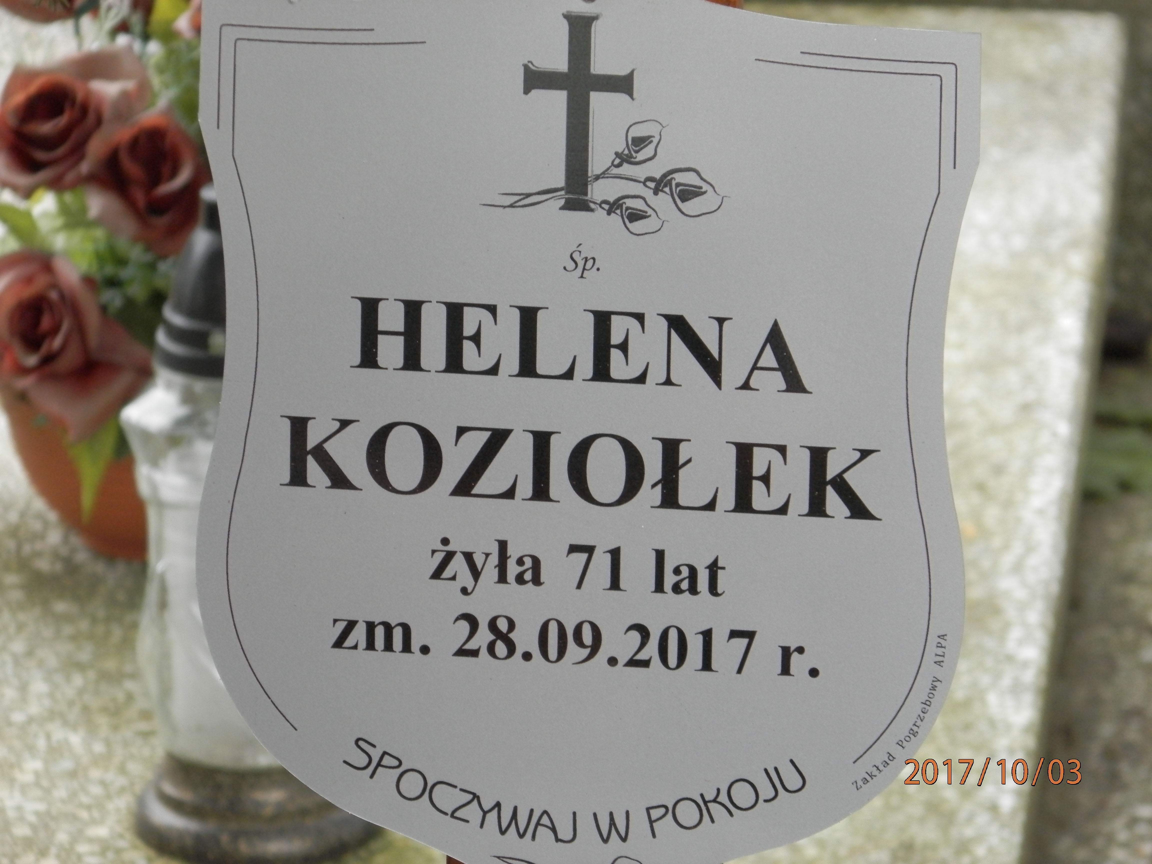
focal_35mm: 281
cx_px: 576
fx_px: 9352
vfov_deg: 5.3
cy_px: 432
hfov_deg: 7.0
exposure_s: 1/50
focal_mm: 50.2
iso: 200
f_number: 5.6
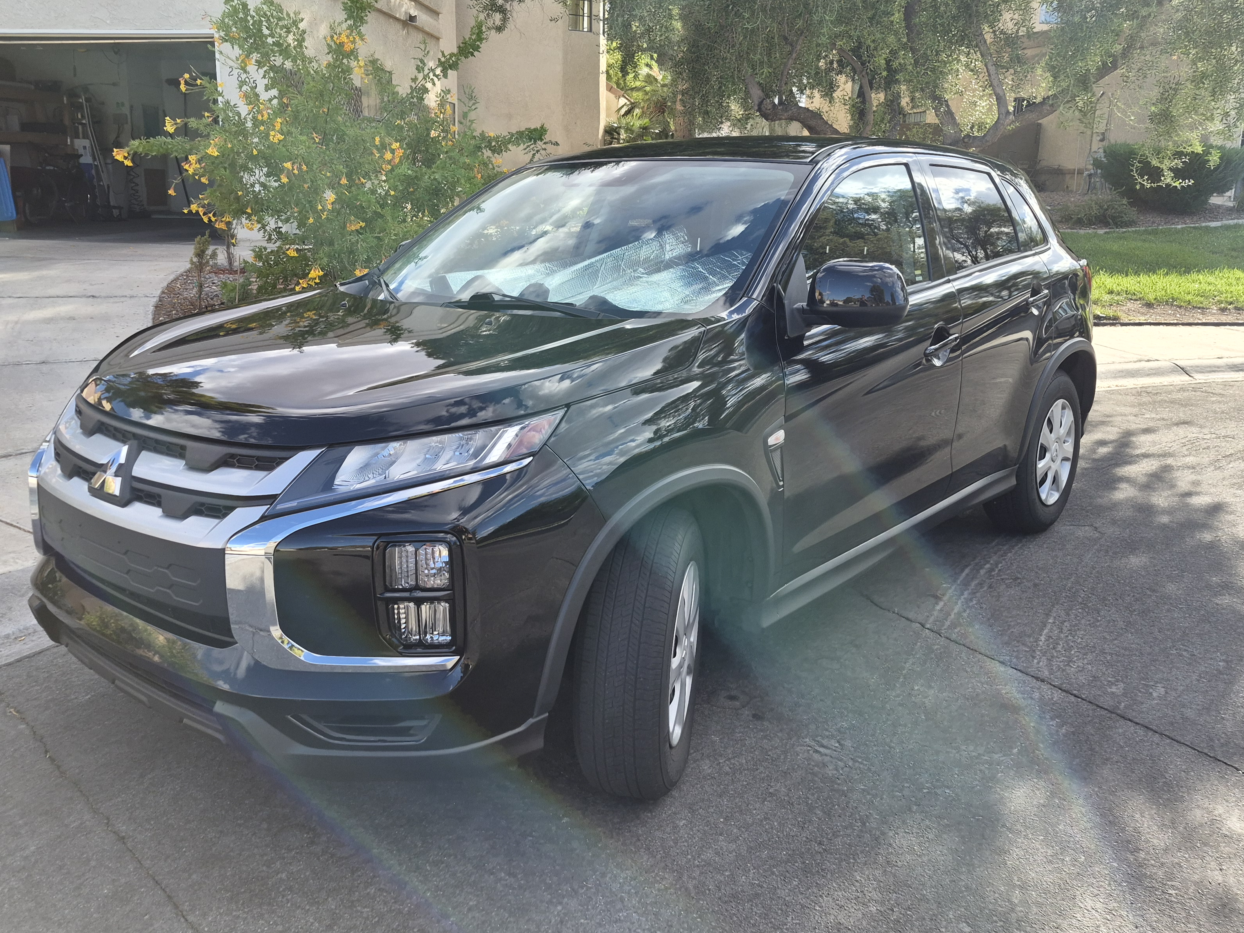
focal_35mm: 29
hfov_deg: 61.6
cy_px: 406
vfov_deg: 48.1
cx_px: 589
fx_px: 1042
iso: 80
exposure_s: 1/1852
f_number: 1.8
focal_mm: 5.4
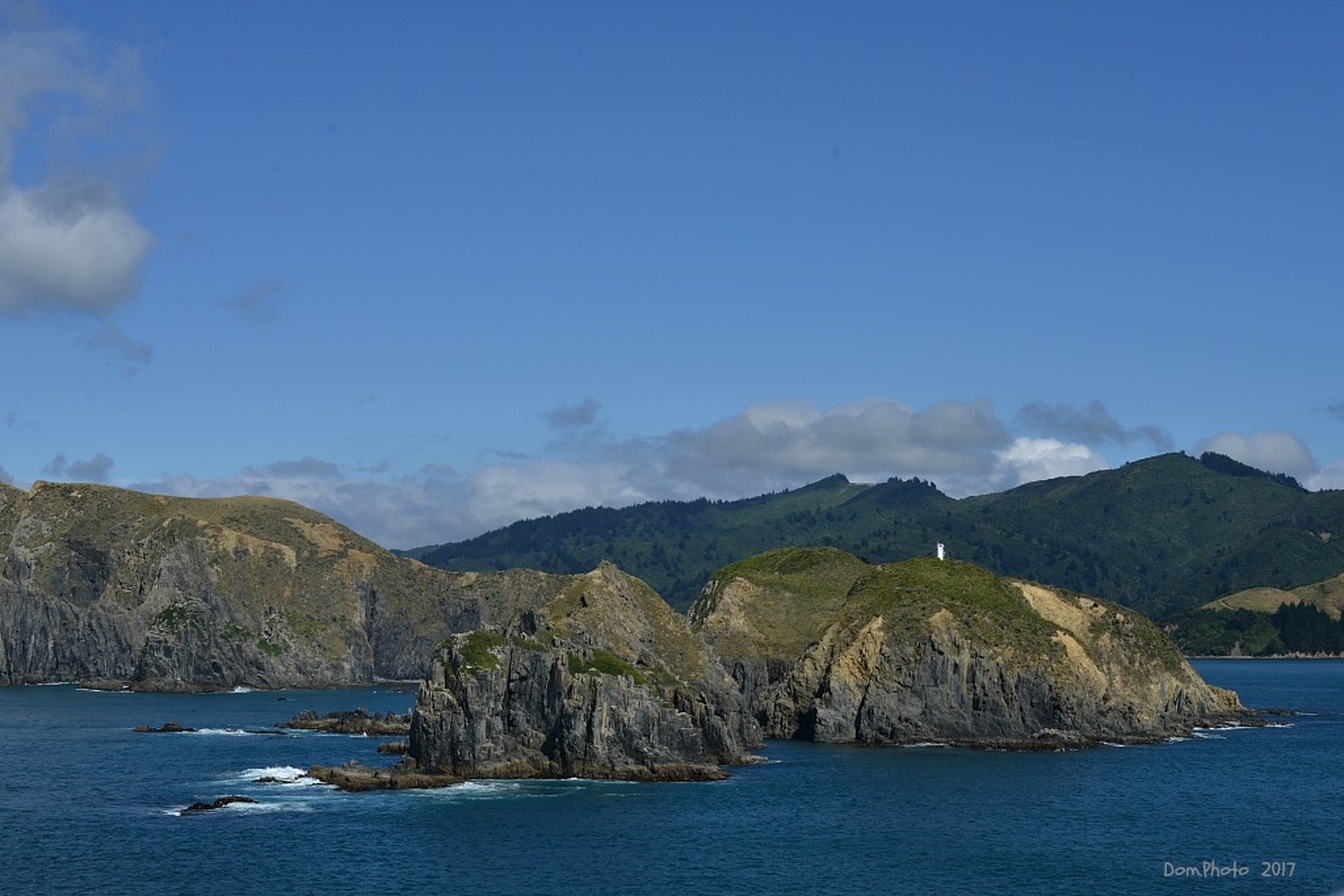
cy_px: 448
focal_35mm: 50
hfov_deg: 39.6
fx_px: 1867
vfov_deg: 27.0
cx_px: 672
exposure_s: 1/320
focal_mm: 50
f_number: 11
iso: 100
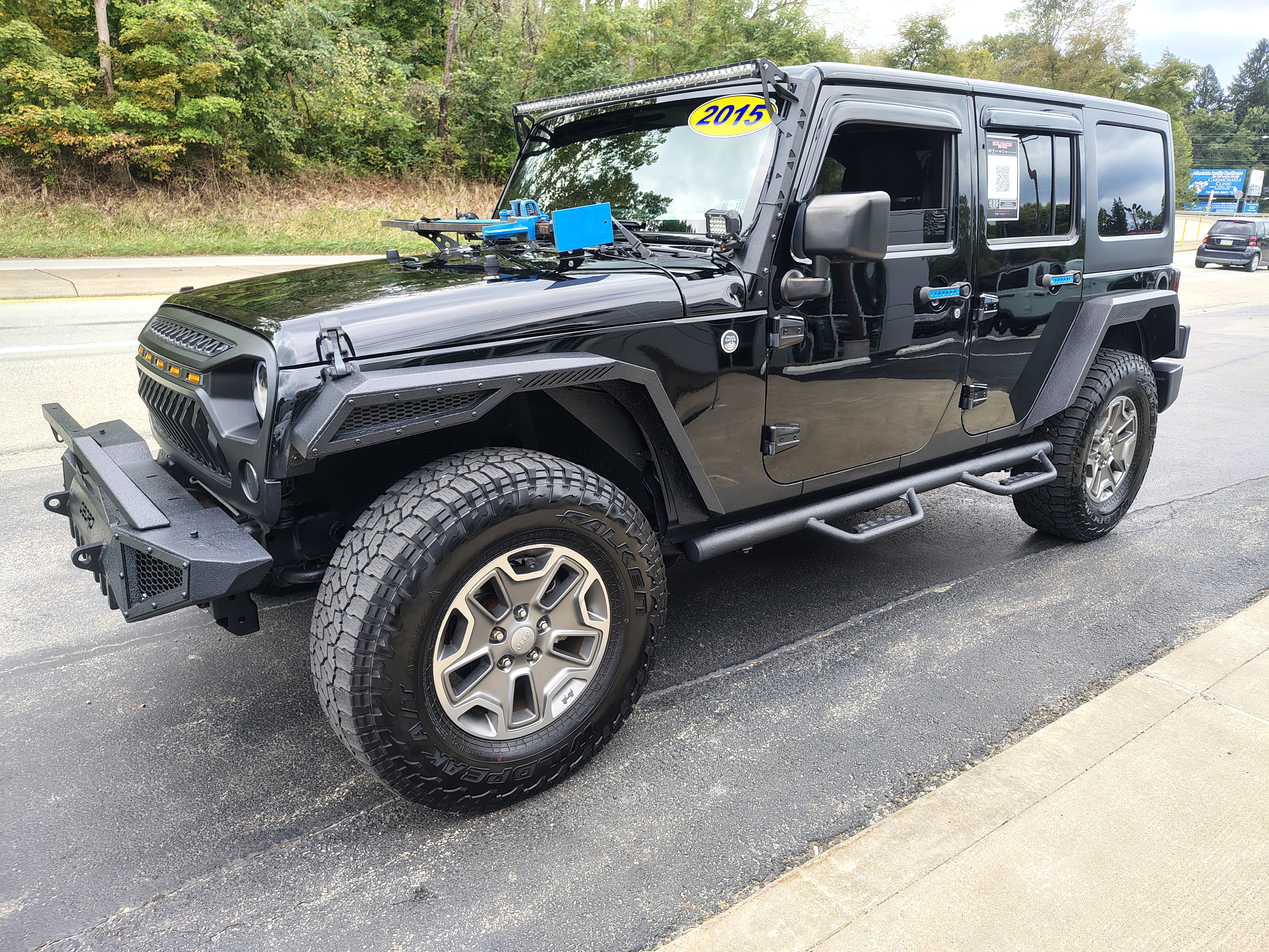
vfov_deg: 56.8
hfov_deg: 71.6
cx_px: 634
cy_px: 476
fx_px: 880
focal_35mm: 24
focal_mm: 5.56
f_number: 1.8
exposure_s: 1/190
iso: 100
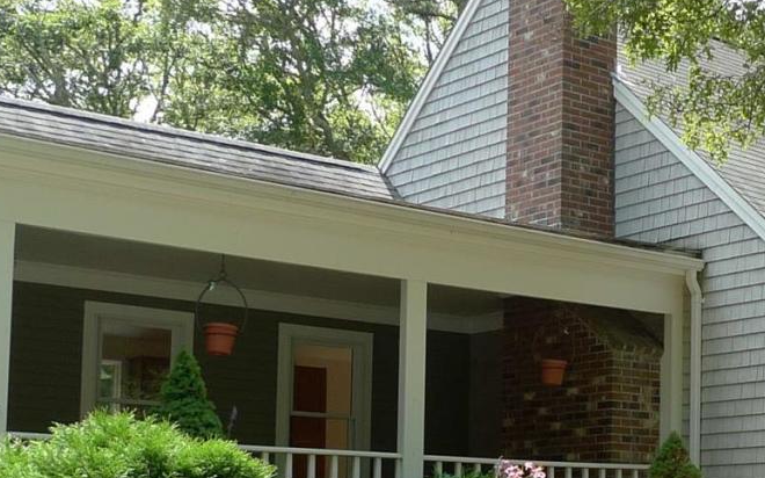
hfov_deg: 27.4
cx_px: 709
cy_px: 411
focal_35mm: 72
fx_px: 1501
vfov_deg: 17.9
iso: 80
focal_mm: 5.1
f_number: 2.8
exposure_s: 1/320
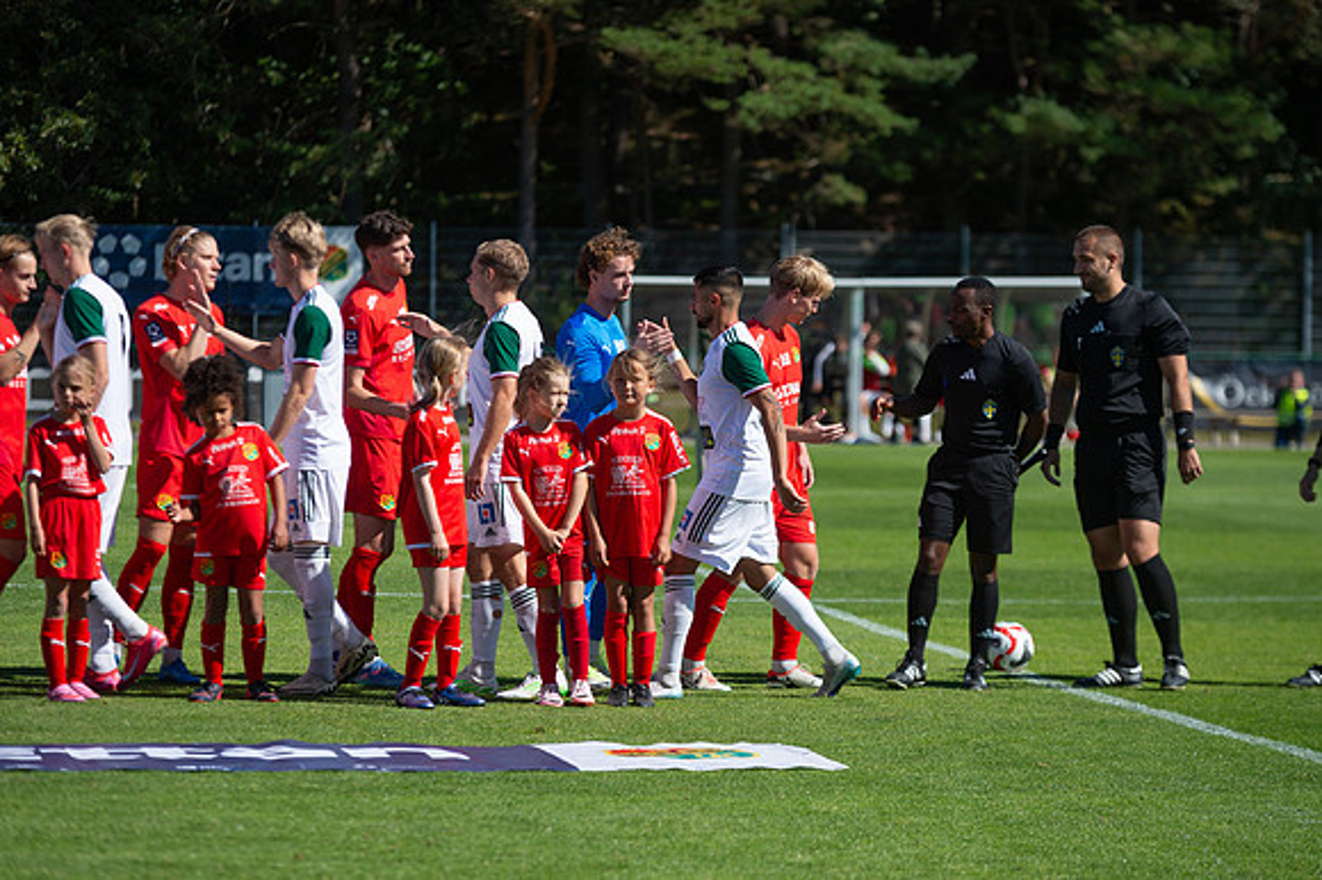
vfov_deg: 8.3
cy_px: 440
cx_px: 661
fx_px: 6040
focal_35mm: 165
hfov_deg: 12.5
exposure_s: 1/2000
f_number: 4
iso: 100
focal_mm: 160
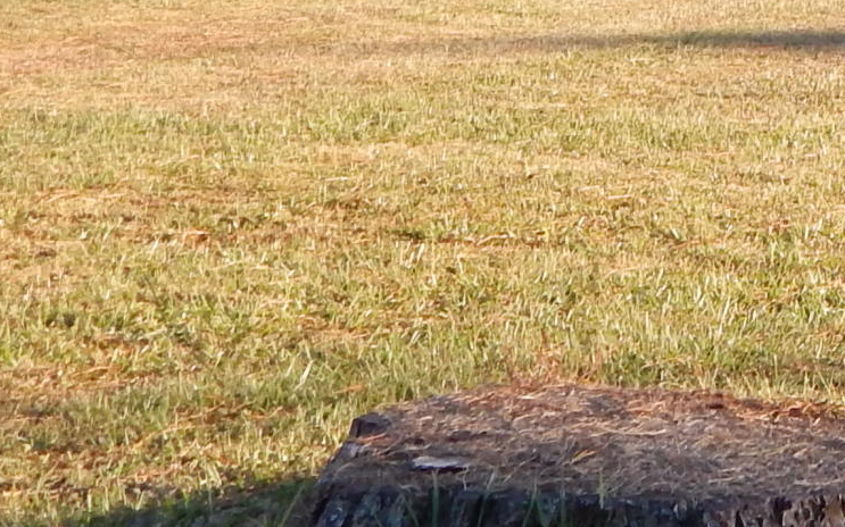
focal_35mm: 184
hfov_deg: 10.5
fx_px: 4236
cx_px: 1692
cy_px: -246
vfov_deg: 7.0
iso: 125
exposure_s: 1/200
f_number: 3.6
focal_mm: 7.7
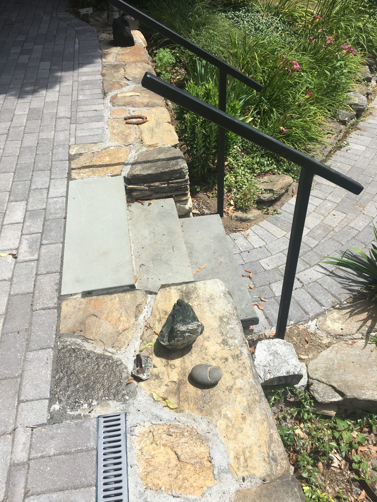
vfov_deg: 61.7
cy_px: 251
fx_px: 421
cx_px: 188
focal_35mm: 29
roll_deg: +2.6
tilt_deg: -42.0
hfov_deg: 48.2
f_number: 2.2
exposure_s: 1/1876
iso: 25
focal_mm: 4.15
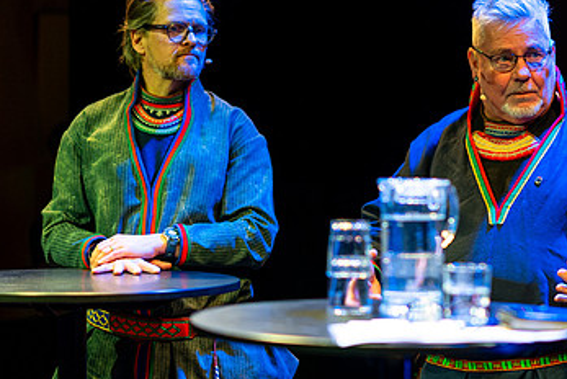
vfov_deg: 9.7
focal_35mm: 142
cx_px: 459
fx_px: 2238
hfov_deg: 14.4
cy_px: 166
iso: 800
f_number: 1.4
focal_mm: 85
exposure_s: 1/160
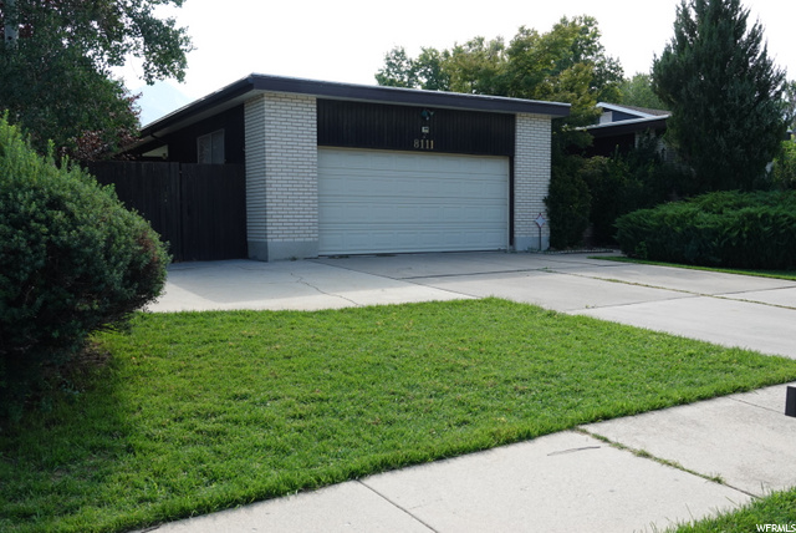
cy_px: 266
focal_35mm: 31
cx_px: 398
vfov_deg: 42.4
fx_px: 686
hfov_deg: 60.2
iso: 100
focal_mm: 11.51
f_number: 4
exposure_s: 1/320
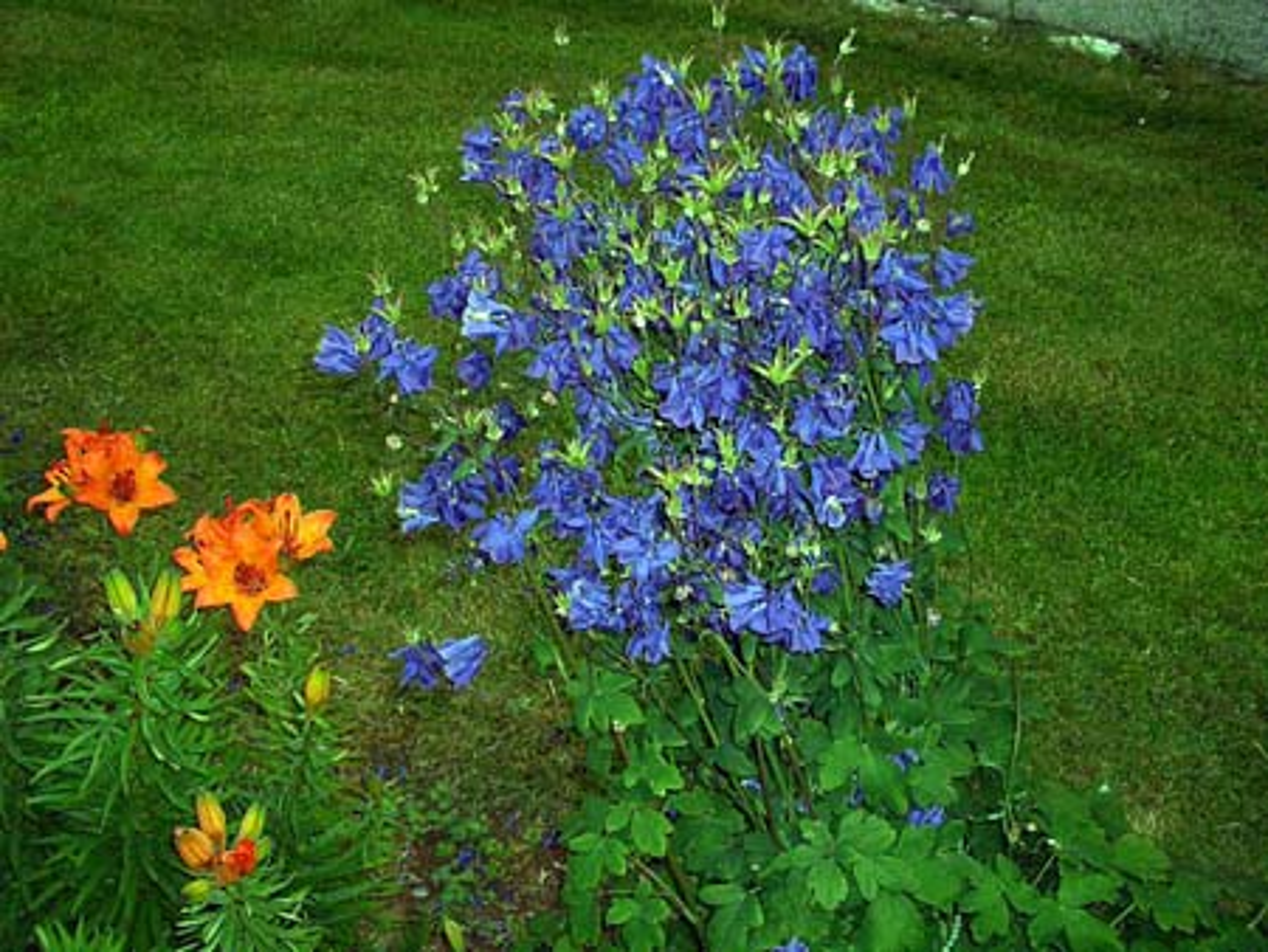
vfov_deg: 40.7
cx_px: 634
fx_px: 1283
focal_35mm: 35
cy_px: 476
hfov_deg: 52.6
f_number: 4.3
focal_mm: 5.8
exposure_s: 1/500
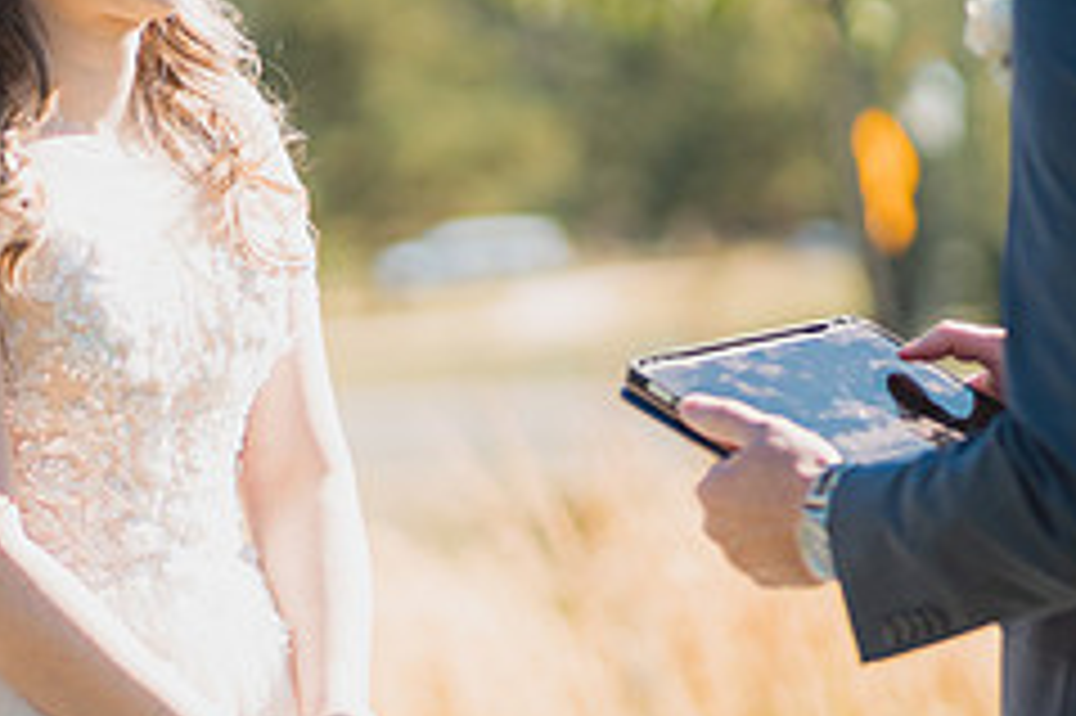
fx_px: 6421
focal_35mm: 215
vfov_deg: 6.4
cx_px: 396
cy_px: 200
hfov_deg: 9.6
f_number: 1.8
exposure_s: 1/2500
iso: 200
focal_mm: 85
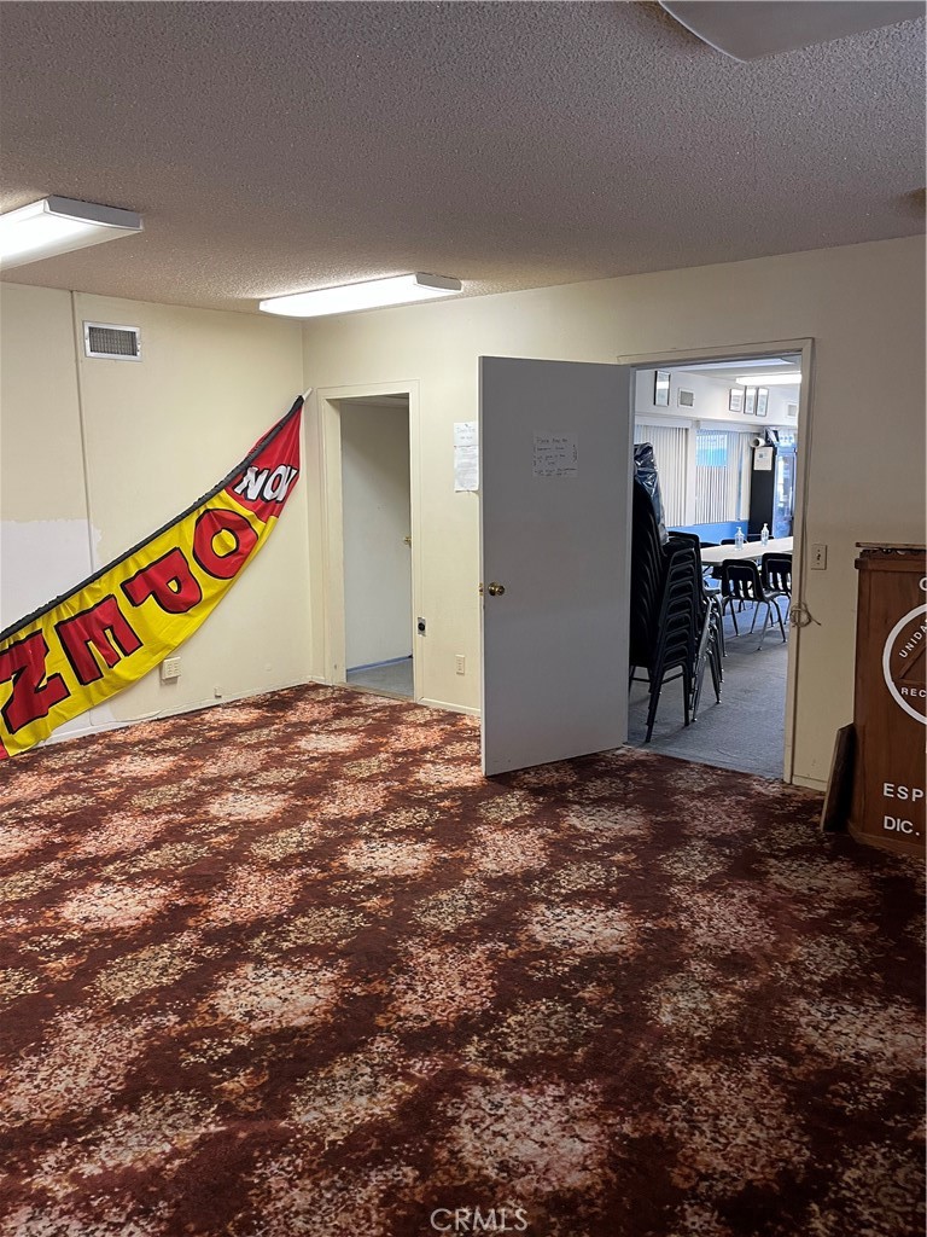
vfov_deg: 67.3
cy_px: 618
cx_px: 464
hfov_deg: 53.1
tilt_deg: -8.2
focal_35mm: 26
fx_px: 928
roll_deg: +0.2
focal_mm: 5.1
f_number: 1.6
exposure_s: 1/60
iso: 160
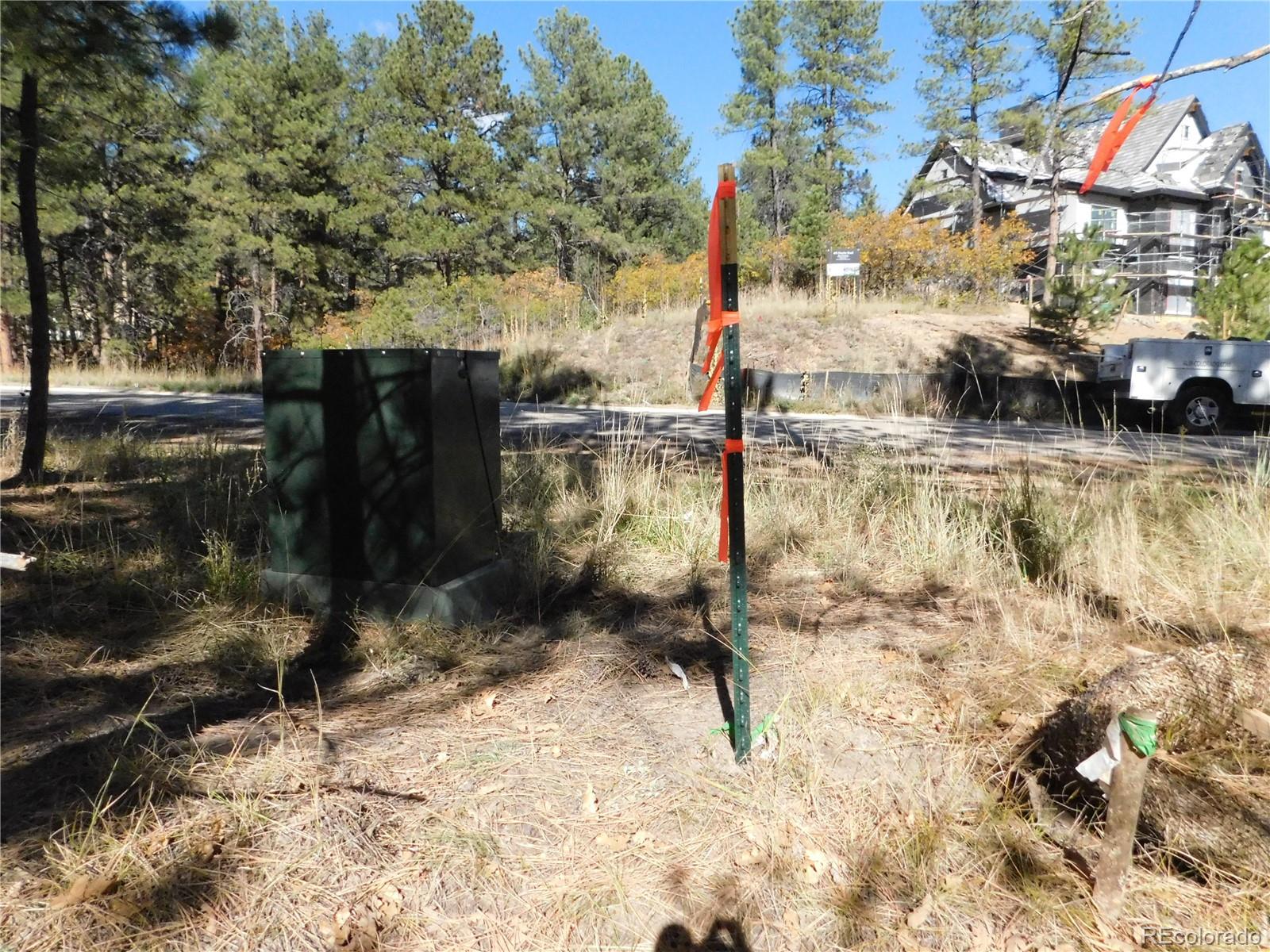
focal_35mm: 23
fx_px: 844
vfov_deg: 58.9
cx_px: 635
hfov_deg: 73.9
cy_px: 476
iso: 800
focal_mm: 4
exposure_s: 1/1500
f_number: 6
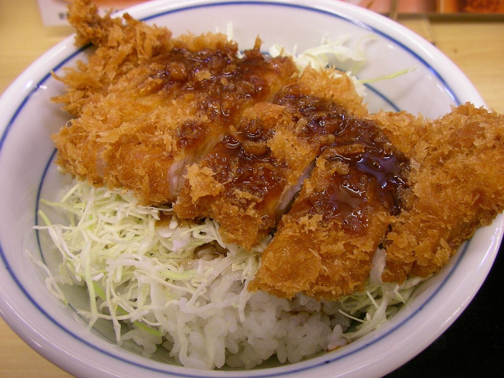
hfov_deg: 50.1
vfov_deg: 38.7
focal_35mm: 37
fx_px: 539
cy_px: 189
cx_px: 252
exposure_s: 1/23.3
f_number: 2.8
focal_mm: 5.7
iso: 100
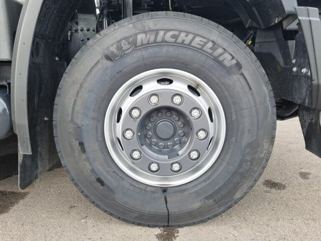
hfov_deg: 67.3
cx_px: 160
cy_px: 120
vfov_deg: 53.1
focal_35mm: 26
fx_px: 241
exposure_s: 1/128
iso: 50
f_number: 1.8
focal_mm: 5.4
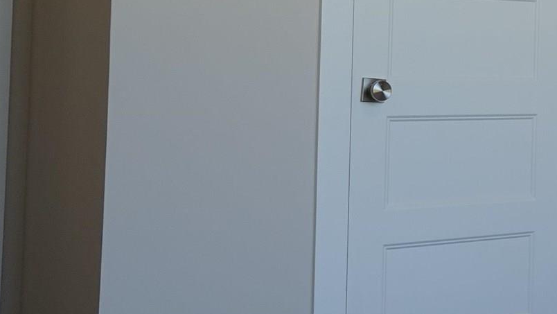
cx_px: 748
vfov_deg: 15.0
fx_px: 1182
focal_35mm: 80
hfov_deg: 23.2
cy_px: 42
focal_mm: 7.6
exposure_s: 1/160
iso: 125
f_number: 2
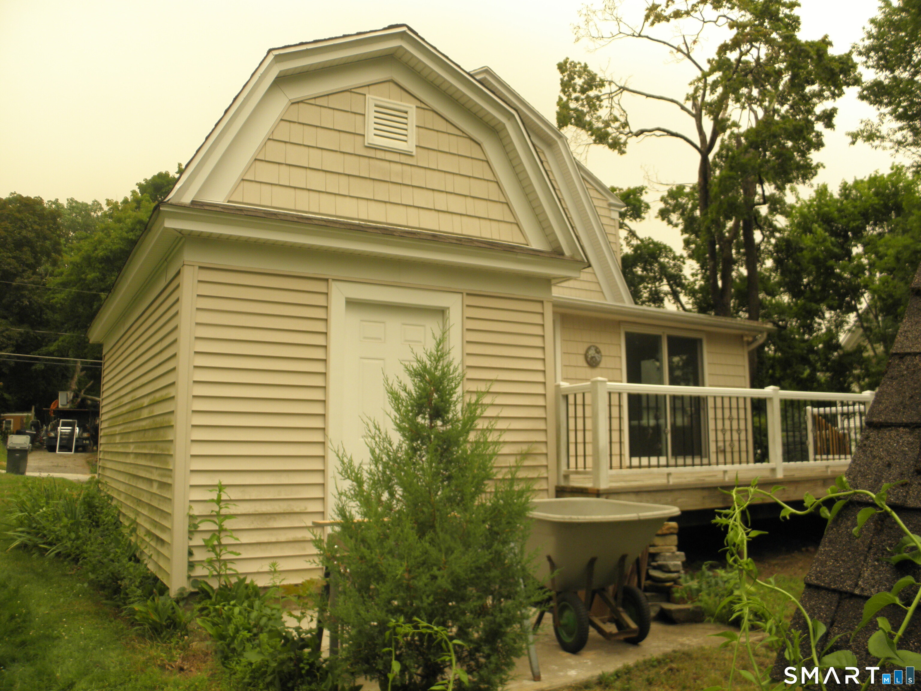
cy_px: 346
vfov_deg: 49.7
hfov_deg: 63.4
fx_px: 745
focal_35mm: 28
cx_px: 460
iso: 100
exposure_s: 1/200
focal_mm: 5
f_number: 3.5
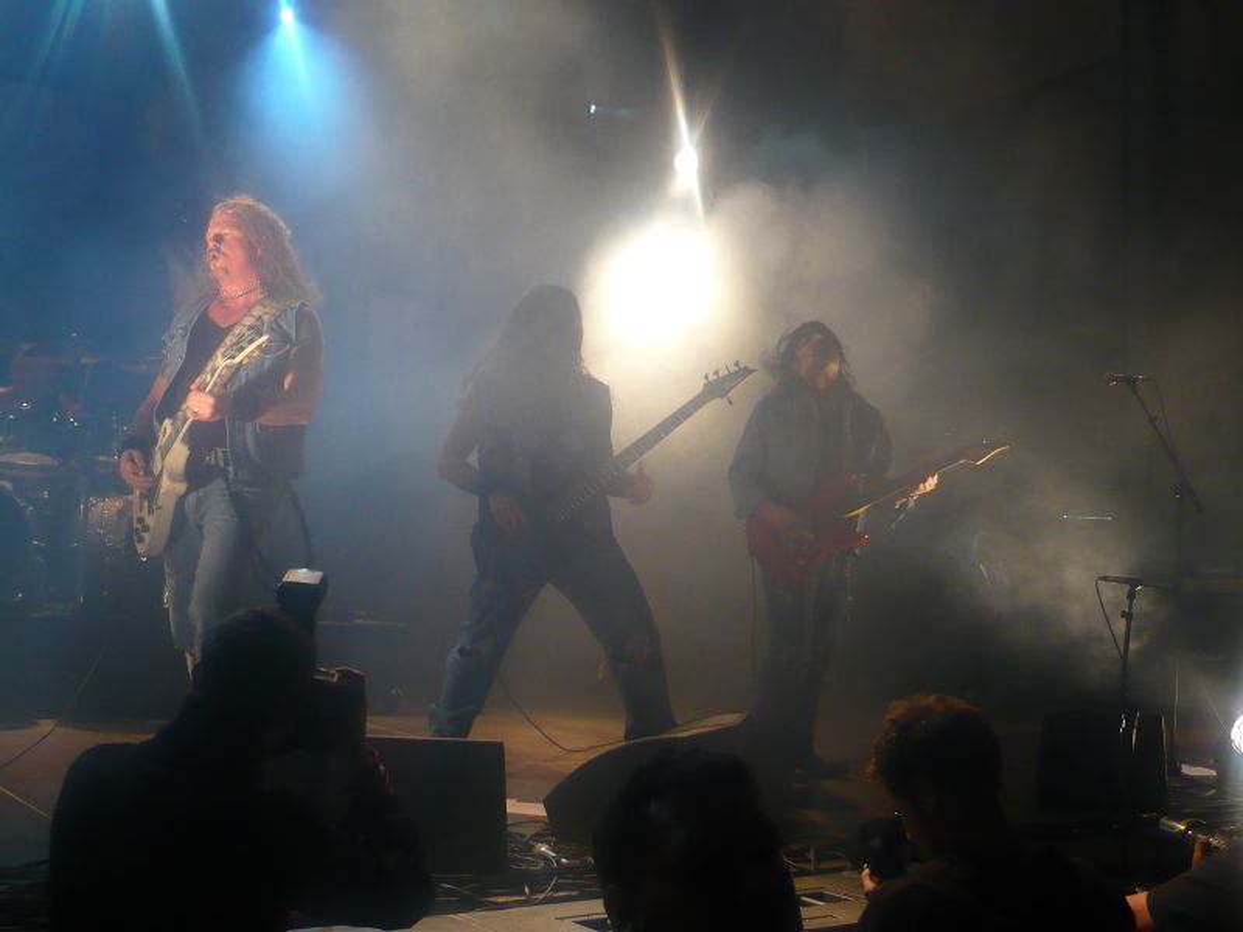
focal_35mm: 43
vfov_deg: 33.6
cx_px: 622
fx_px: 1544
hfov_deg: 43.9
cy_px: 466
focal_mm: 7
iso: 200
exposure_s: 1/100
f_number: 3.4
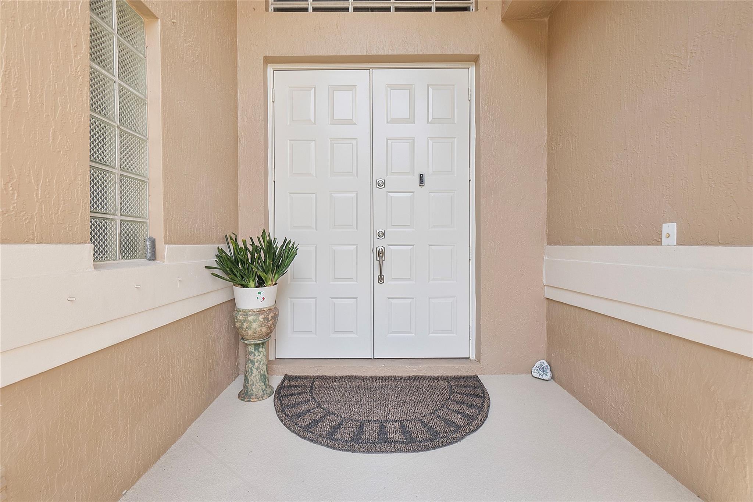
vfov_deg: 77.3
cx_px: 376
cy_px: 251
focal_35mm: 15
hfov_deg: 100.4
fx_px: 314
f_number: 8
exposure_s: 1/100
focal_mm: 10
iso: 250
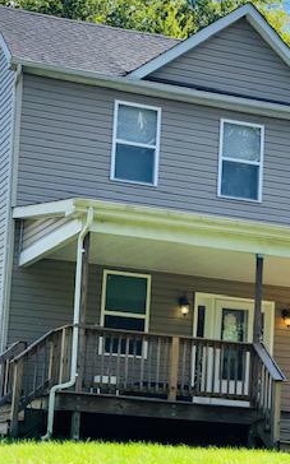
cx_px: 167
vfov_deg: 21.4
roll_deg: -3.4
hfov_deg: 13.5
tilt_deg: +10.0
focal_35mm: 97
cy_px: 294
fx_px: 1229
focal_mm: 6
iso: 16
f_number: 2.4
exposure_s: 1/257
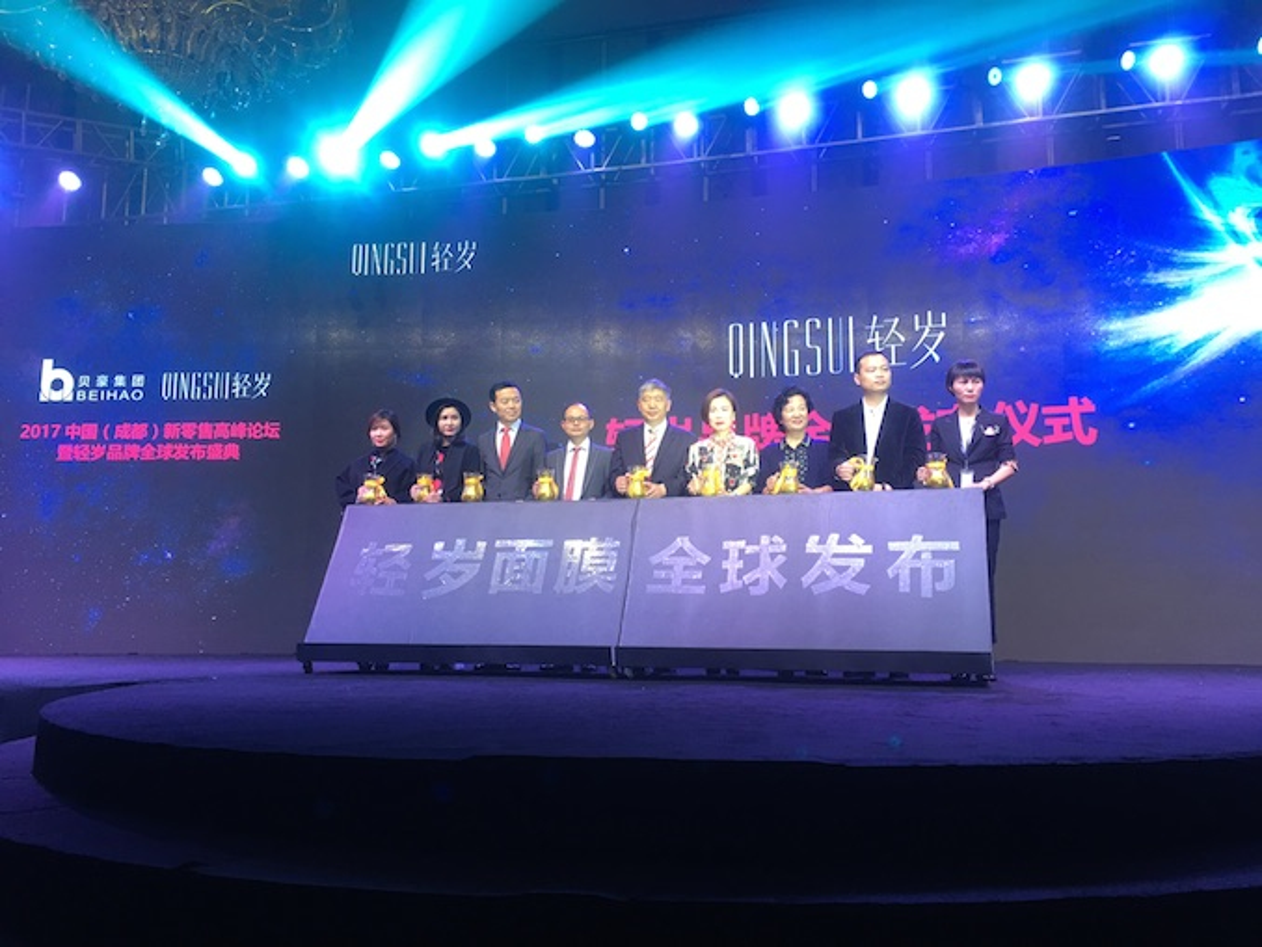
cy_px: 474
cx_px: 631
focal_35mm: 29
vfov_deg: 48.3
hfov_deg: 61.6
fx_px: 1058
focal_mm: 4.15
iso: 40
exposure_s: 1/33
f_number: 2.2
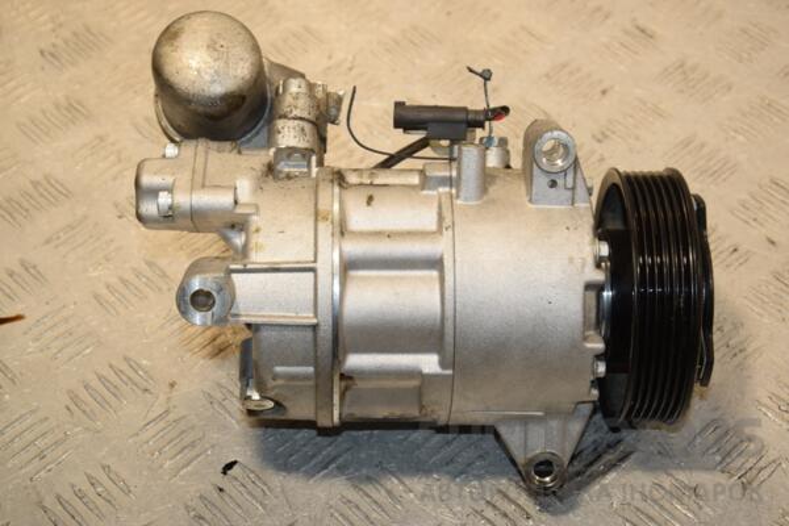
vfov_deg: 18.2
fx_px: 1644
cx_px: 394
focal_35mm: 75
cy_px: 263
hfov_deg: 27.0
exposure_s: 1/200
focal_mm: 50
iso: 800
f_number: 8
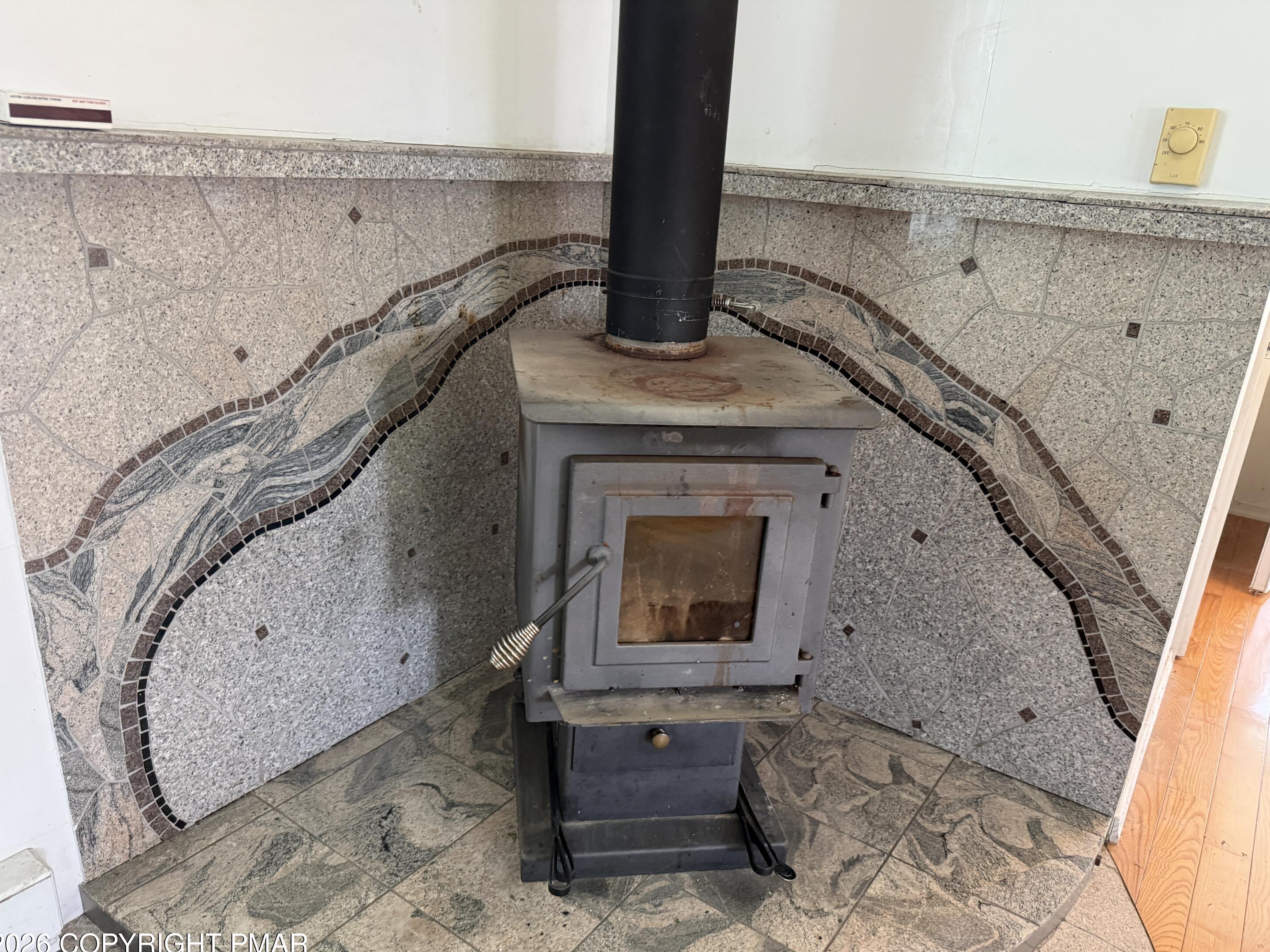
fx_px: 917
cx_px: 628
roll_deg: -3.0
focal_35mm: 25
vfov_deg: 54.9
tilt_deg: -19.1
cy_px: 494
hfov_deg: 69.4
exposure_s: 1/60
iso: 320
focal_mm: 6.76
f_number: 1.78
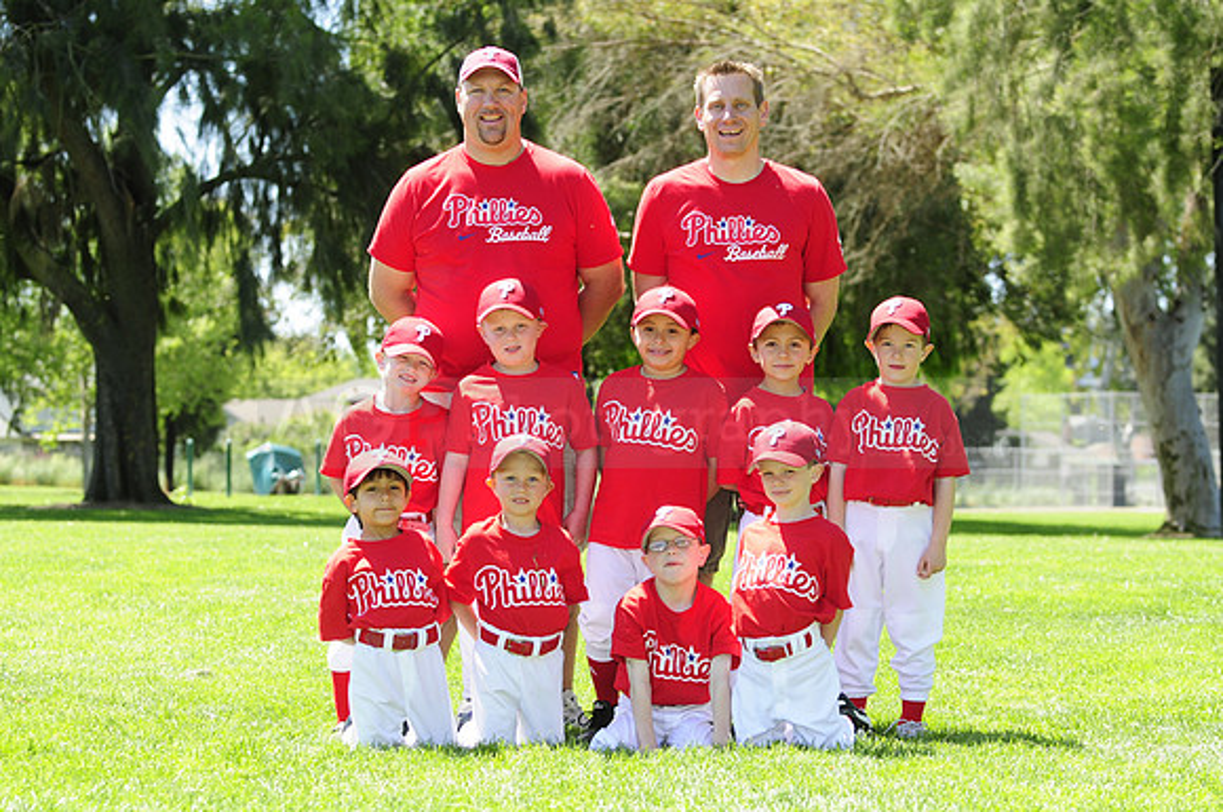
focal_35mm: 105
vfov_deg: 13.0
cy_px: 406
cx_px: 612
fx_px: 3562
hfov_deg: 19.5
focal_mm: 70
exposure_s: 1/400
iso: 200
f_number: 4.5
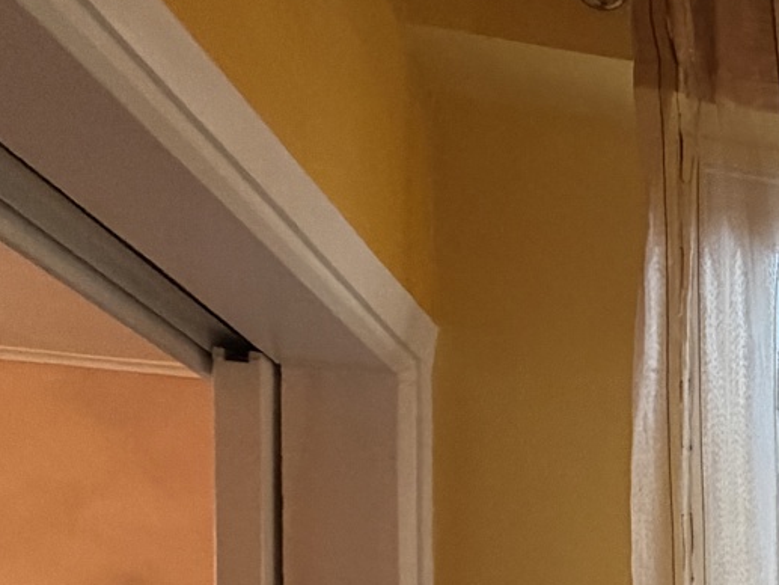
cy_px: 798
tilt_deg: -0.4
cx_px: 1251
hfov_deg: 24.9
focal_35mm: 52
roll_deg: +0.8
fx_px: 1170
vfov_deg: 24.0
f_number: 2.2
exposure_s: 1/100
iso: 320
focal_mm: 2.22
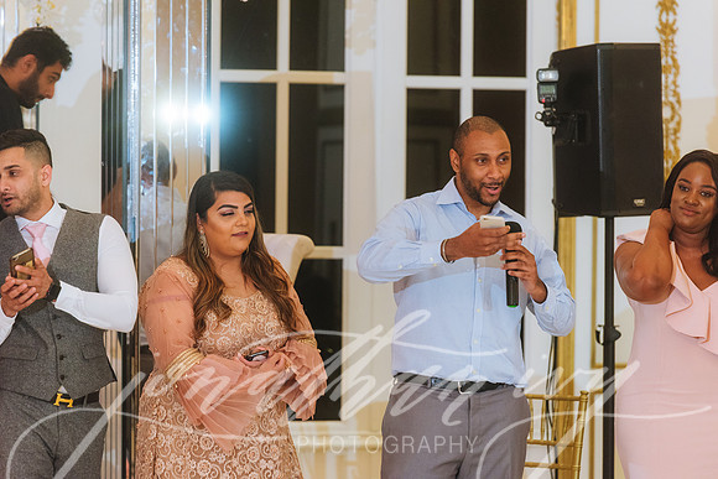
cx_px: 359
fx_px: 3790
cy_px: 240
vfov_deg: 7.2
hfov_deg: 10.8
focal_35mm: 190
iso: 2000
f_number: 2.8
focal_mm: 190
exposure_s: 1/100
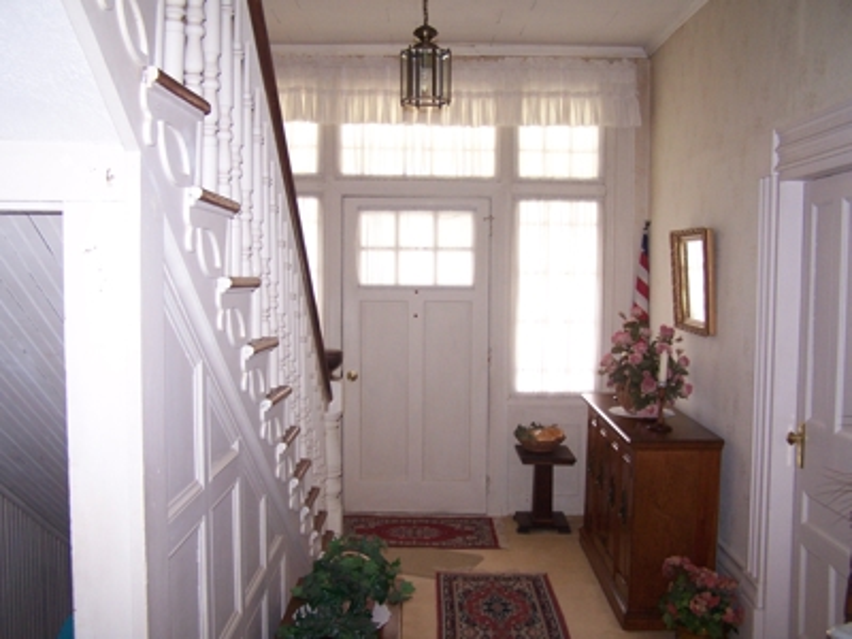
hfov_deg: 49.0
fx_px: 935
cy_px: 320
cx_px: 426
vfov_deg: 37.7
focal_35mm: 38
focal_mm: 6.3
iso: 140
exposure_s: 1/60
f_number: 2.8
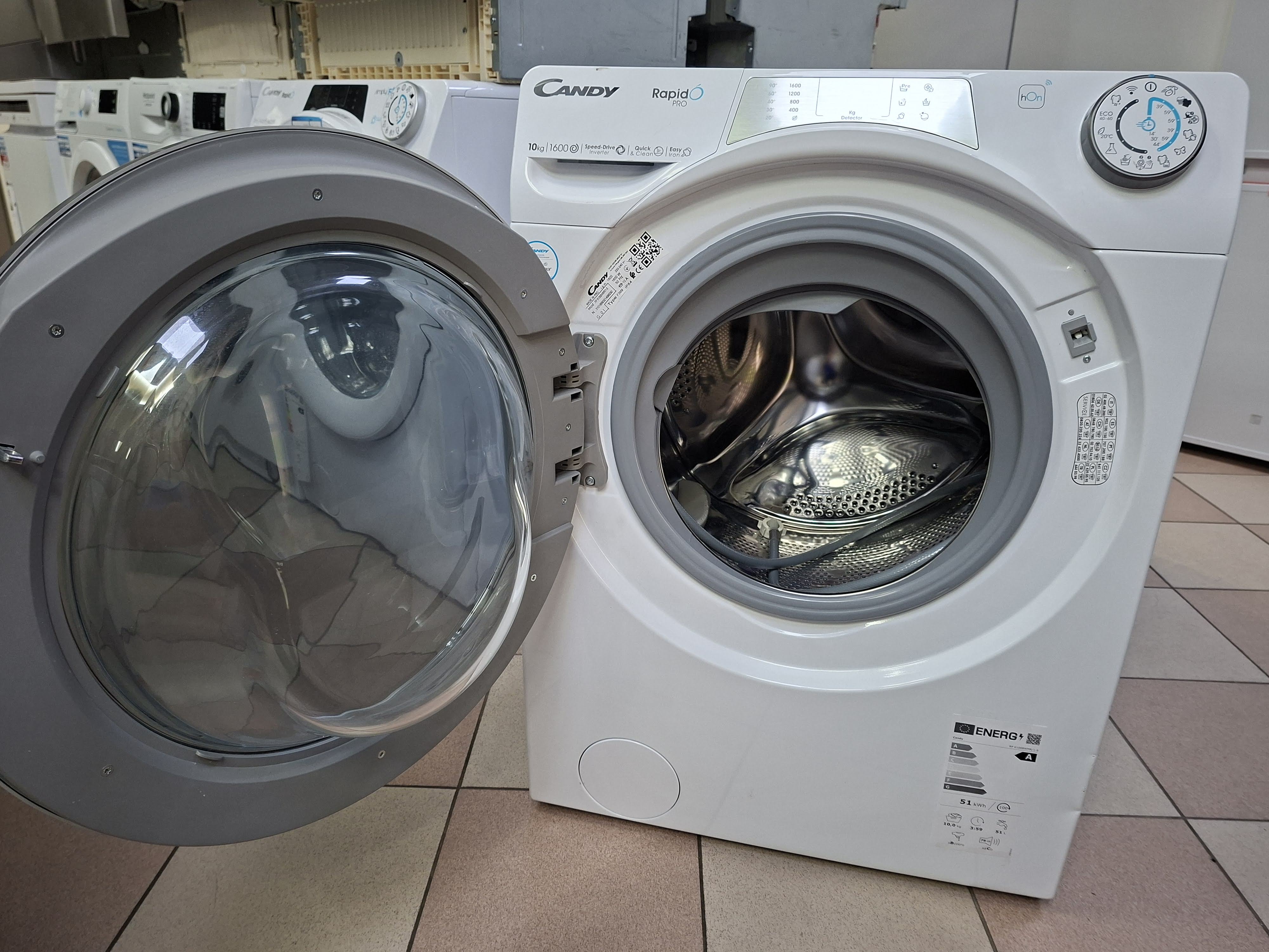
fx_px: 843
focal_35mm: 23
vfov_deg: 58.9
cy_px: 476
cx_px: 634
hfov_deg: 73.9
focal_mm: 5.54
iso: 160
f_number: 1.8
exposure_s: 1/50
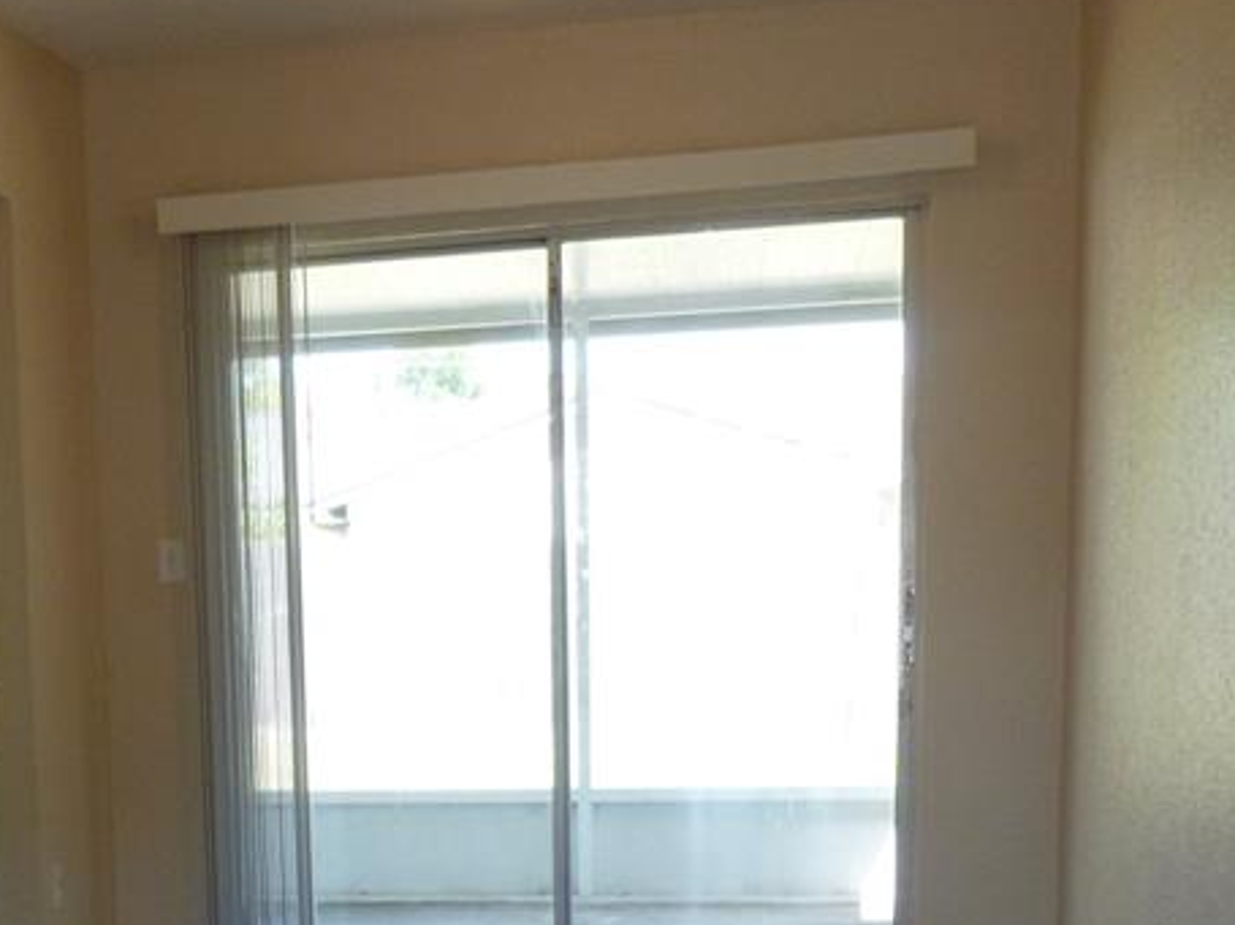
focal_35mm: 63
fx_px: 2247
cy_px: 960
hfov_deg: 29.2
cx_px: 68
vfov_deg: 22.3
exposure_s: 1/60
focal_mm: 5
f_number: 3.3
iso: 200
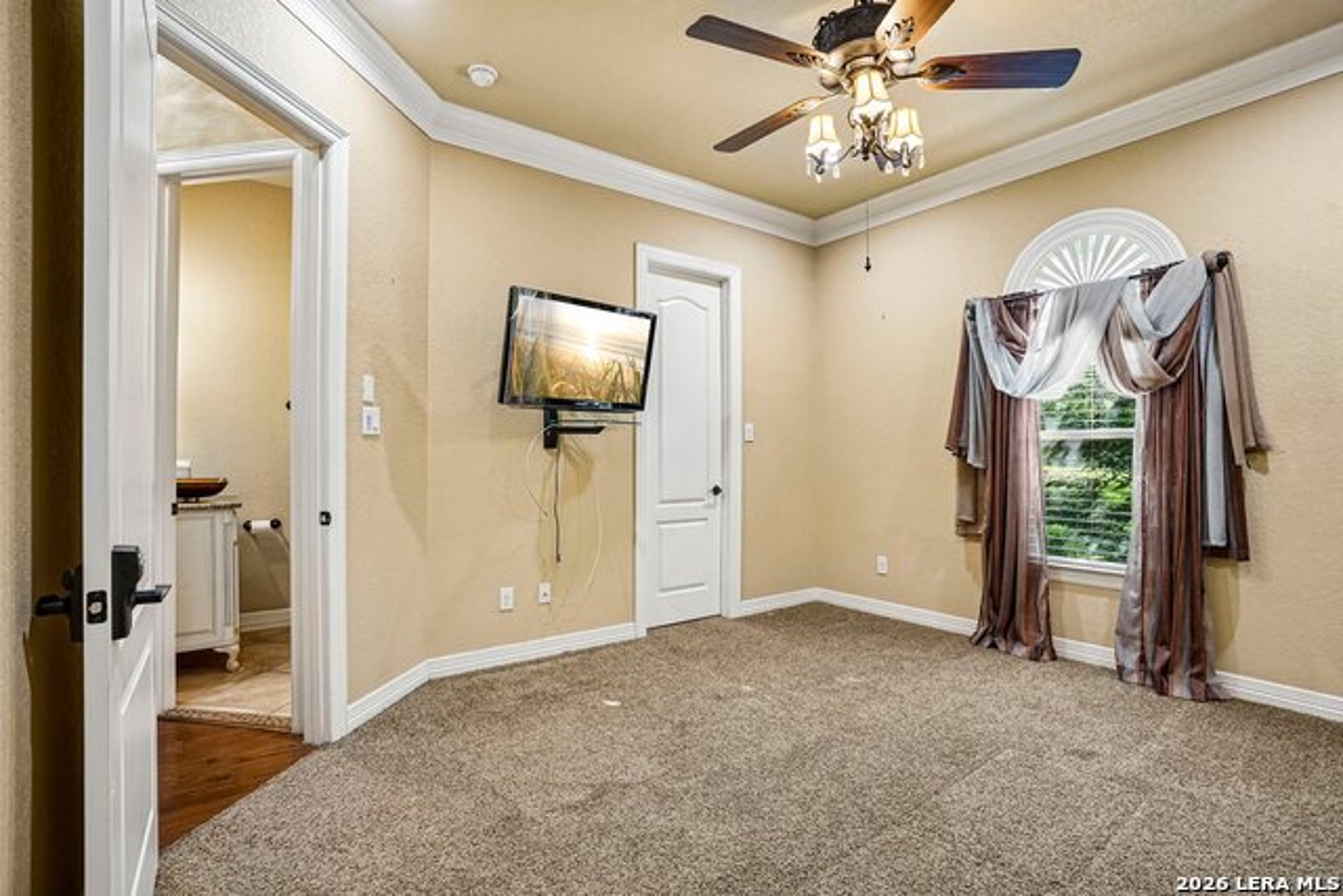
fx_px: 597
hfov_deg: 96.7
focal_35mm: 16
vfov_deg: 73.8
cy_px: 448
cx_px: 672
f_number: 8
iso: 400
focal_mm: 16
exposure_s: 1/8
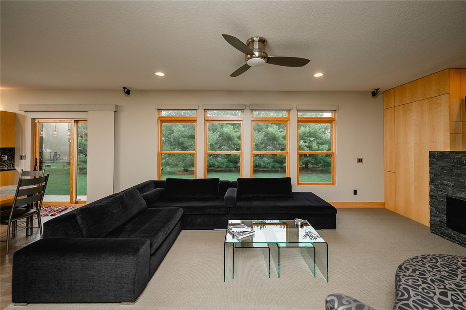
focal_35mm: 14
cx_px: 233
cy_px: 155
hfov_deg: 104.3
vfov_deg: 81.1
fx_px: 181
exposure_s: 1/200
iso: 500
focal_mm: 14
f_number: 2.8
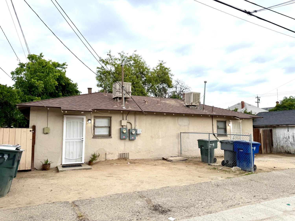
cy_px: 110
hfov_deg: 71.6
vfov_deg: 56.8
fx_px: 205
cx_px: 148
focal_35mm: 24
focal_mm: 6.76
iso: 80
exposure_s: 1/1464
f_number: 1.78
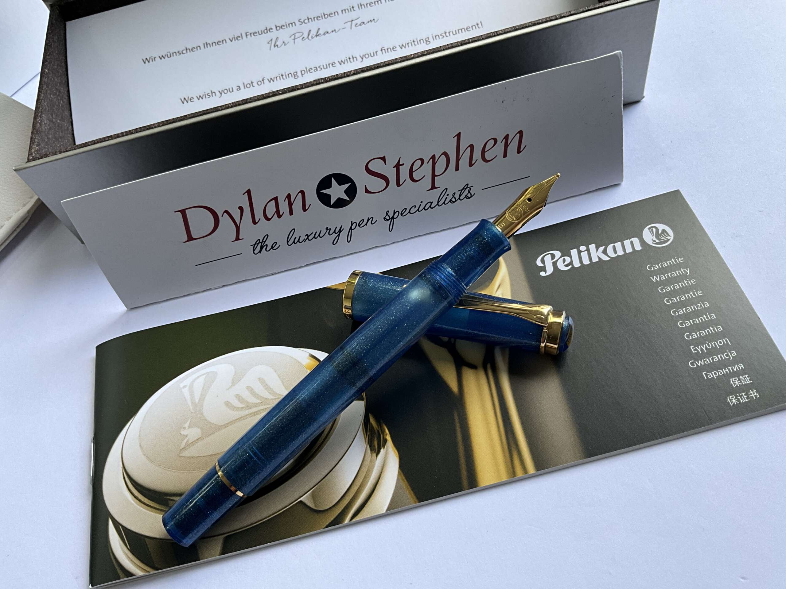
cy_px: 294
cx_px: 393
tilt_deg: -57.5
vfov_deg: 48.2
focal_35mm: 29
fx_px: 658
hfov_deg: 61.7
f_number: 1.8
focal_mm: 3
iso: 64
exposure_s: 1/122
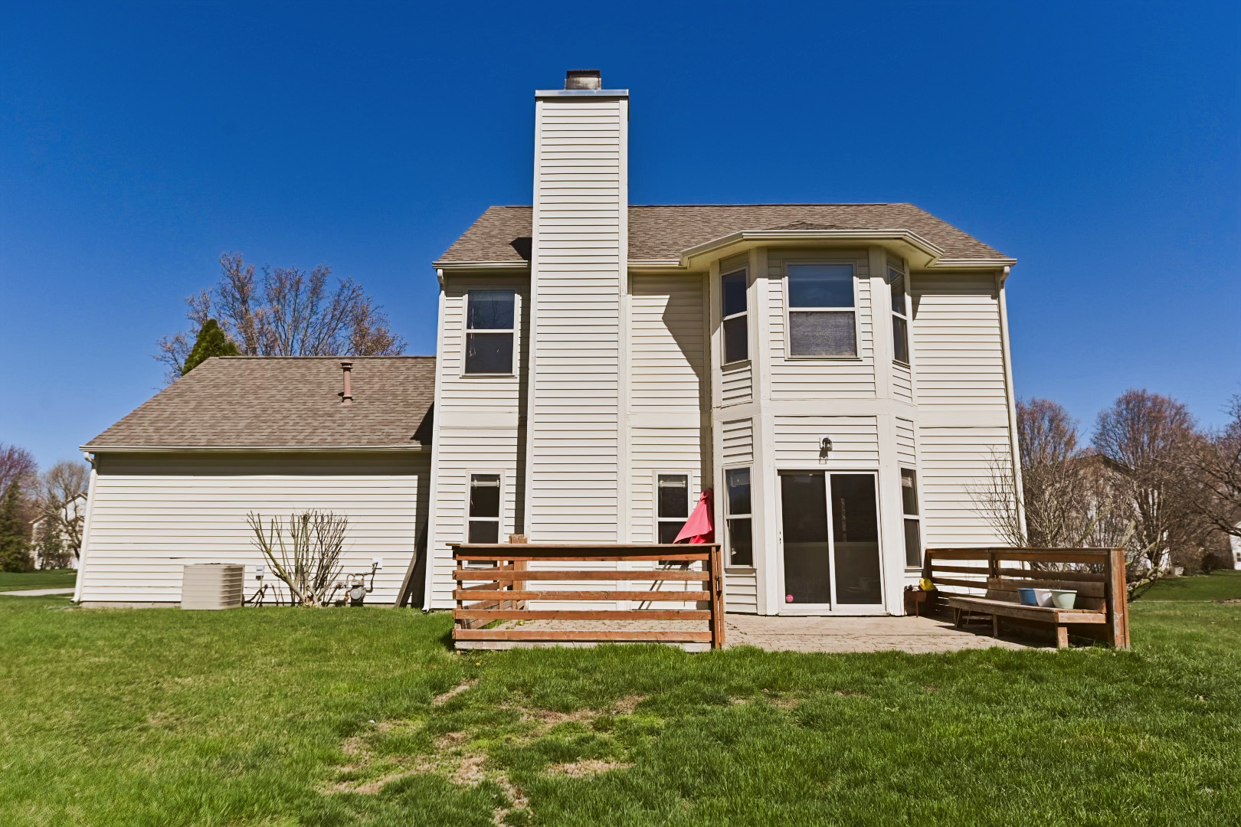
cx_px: 620
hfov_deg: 73.7
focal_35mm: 24
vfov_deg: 53.1
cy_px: 414
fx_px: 827
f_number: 4
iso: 320
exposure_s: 1/8000
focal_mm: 24
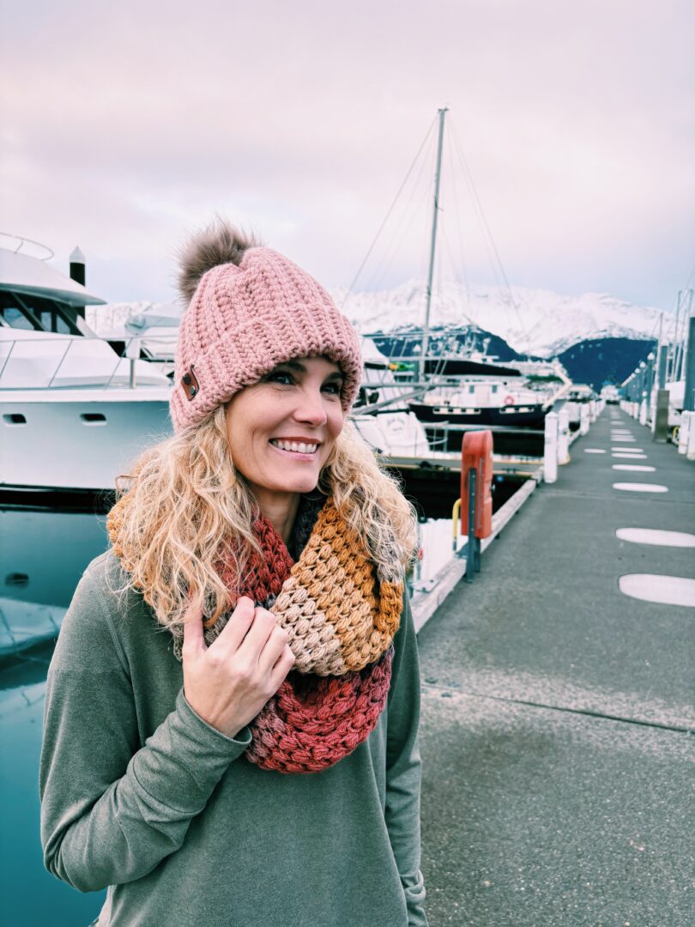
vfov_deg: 67.3
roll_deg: -1.3
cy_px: 464
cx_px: 348
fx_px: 696
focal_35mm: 26
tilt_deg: -4.5
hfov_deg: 53.1
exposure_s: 1/359
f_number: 1.6
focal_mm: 5.96
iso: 50
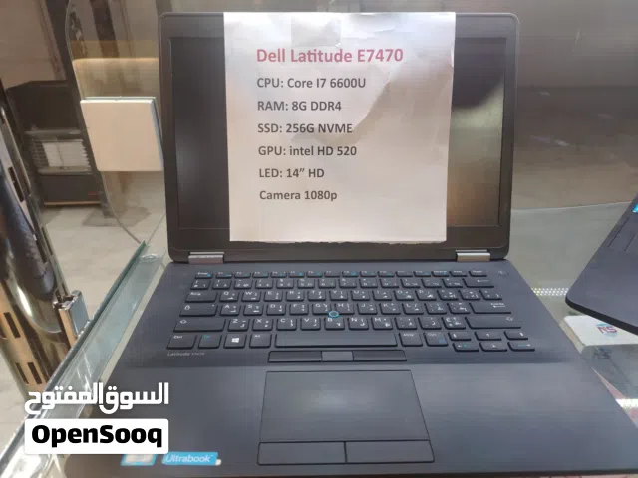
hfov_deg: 71.6
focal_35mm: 24
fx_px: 442
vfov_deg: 56.8
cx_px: 319
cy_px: 239
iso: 628
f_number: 1.75
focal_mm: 5.25
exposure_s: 1/100
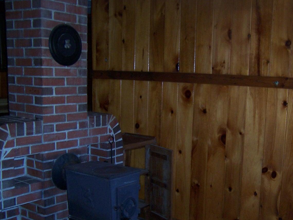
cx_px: 191
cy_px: 144
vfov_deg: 32.0
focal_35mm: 45
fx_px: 381
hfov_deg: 41.6
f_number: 2.8
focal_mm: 5.5
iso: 140
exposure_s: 1/60
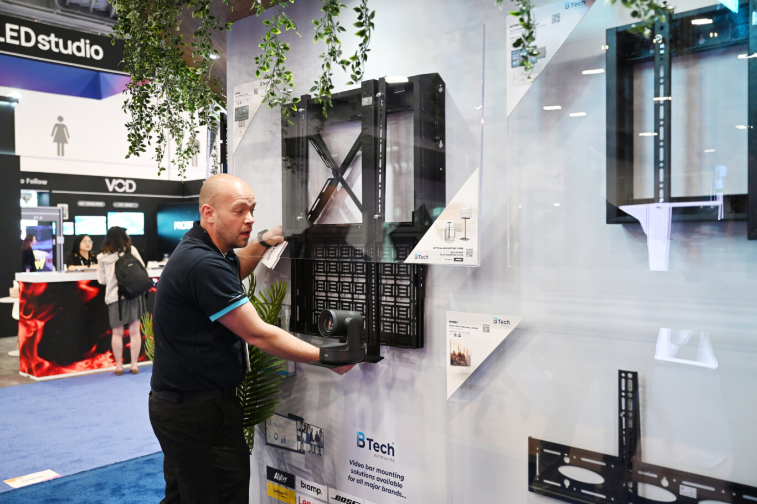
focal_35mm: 32
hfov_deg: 58.0
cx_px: 378
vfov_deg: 40.5
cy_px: 252
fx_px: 683
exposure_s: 1/125
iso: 1250
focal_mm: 32.5
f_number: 3.2
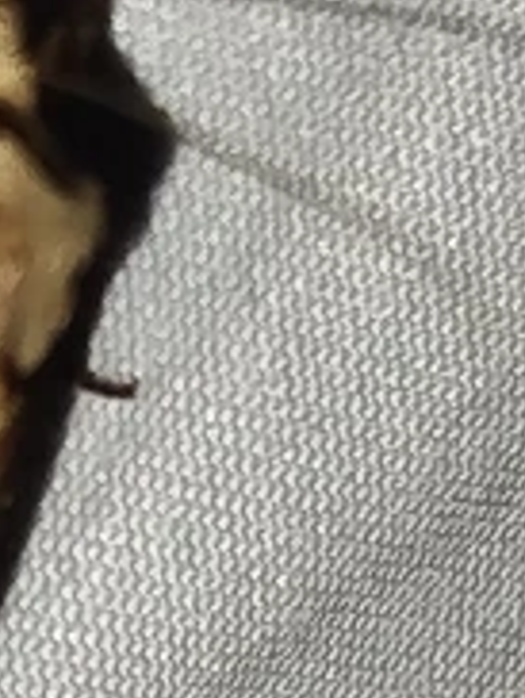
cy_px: 794
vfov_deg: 7.8
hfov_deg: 5.9
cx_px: 88
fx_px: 5104
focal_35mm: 253
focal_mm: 5.31
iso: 100
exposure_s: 1/50
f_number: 1.7
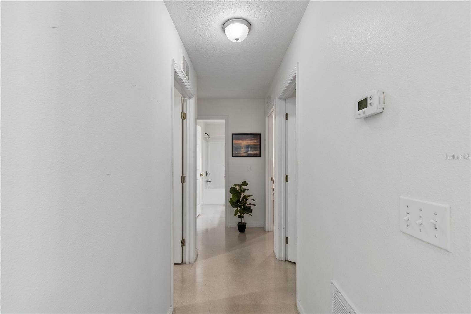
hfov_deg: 100.4
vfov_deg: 77.3
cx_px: 236
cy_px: 157
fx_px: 196
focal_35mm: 15
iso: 100
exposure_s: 1
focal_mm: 10
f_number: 7.1
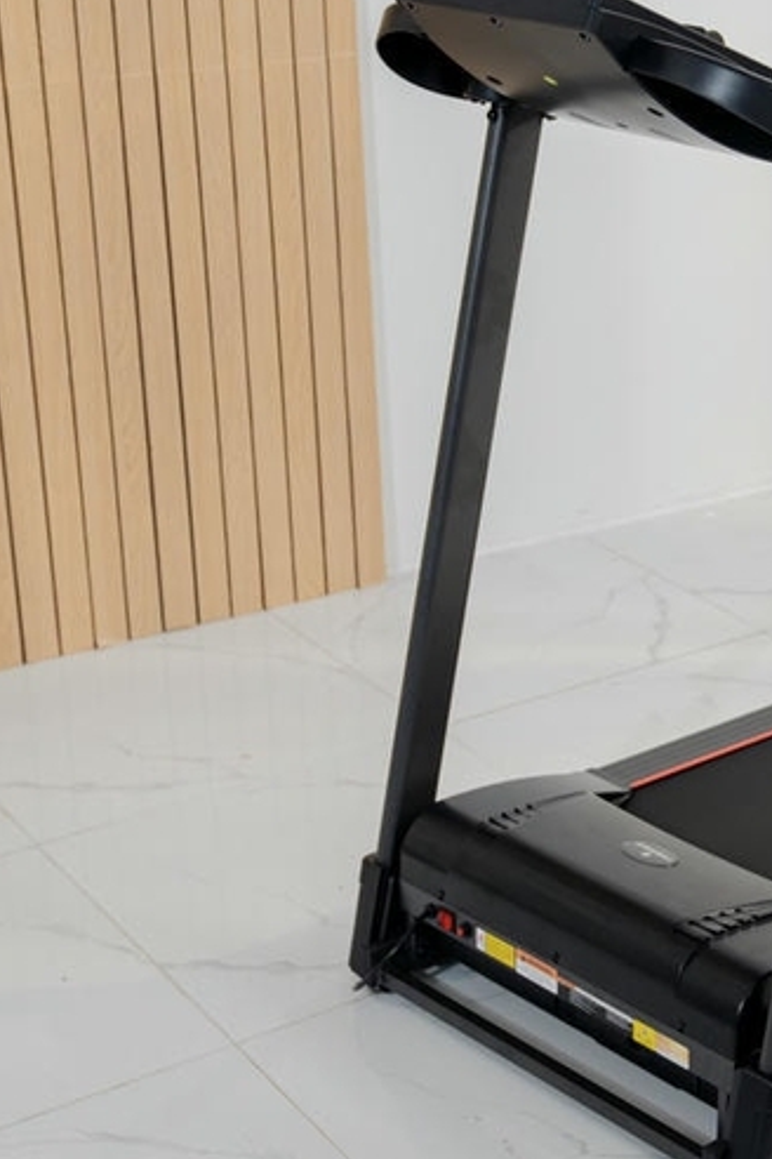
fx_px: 2412
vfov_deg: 26.9
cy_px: 468
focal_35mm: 75
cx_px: 831
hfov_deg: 17.6
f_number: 3.5
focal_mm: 36
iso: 250
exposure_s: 1/250
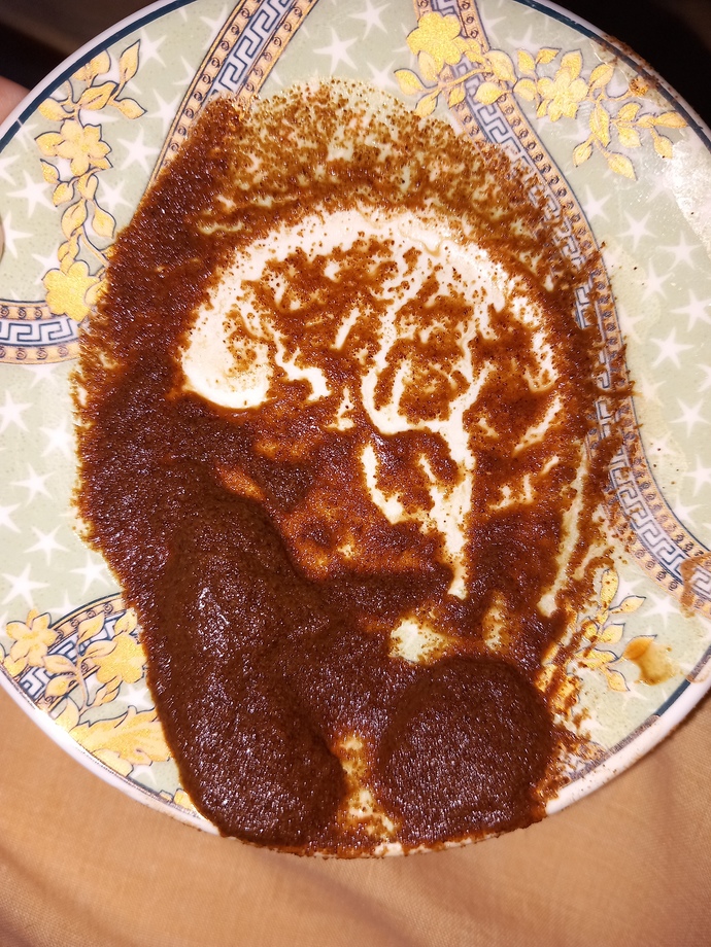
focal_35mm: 27
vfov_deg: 65.3
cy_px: 474
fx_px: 739
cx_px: 356
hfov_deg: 51.4
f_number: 1.8
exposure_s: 1/100
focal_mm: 4
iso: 40
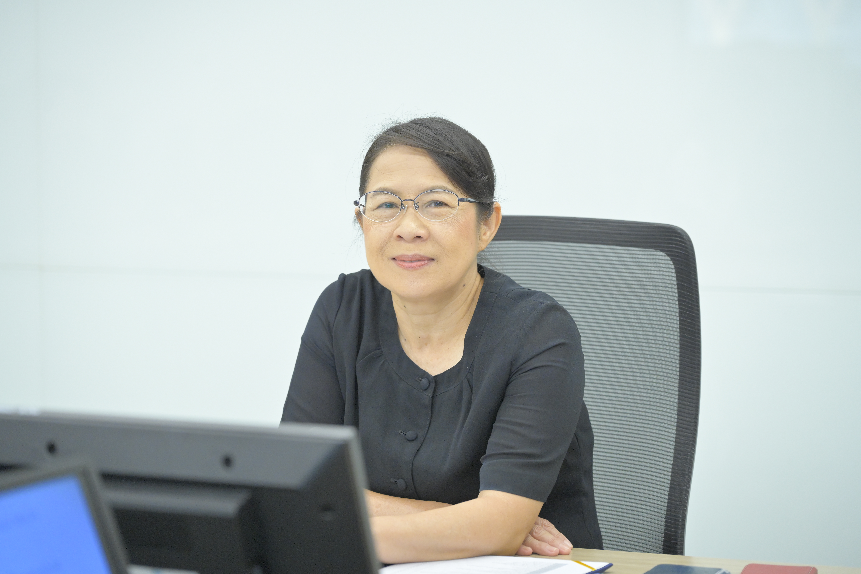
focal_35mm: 105
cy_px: 287
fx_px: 2511
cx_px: 430
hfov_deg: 19.5
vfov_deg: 13.0
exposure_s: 1/250
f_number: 4
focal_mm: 105
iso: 3200
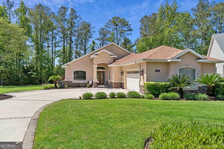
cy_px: 74
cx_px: 112
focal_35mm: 26
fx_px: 162
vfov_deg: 49.5
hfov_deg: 69.4
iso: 250
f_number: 7.1
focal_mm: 26
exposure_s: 1/640
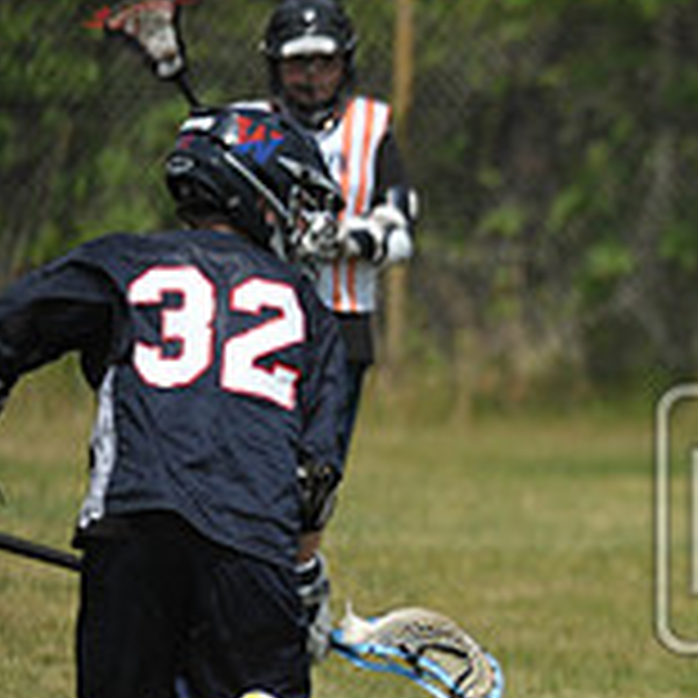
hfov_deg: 2.0
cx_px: 1193
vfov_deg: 2.0
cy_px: 549
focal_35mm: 858
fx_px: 19574
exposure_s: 1/6400
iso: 640
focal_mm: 270
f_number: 4
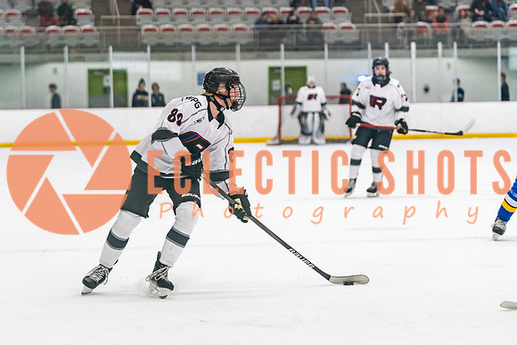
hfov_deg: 14.3
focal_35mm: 143
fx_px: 2059
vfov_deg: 9.6
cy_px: 153
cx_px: 228
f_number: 2.8
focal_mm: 107
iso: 3200
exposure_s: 1/1250
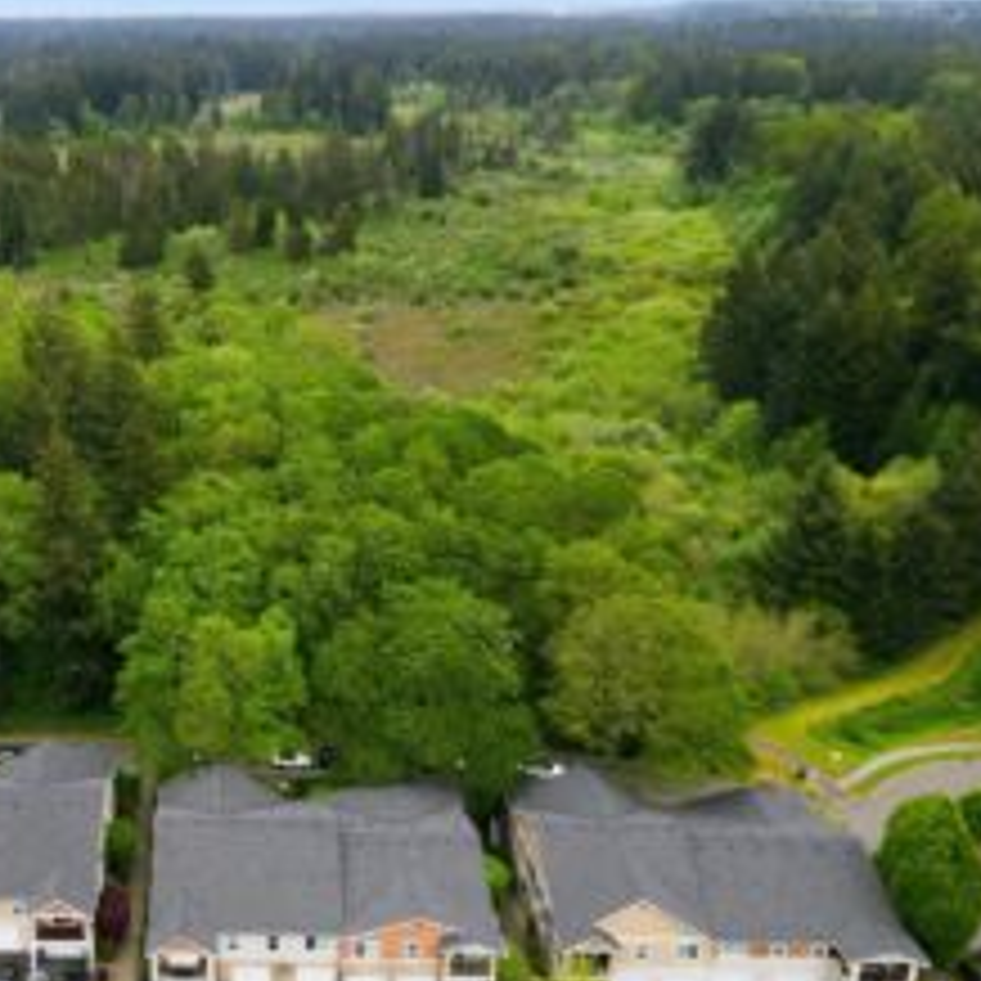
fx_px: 1250
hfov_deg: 41.0
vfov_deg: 42.8
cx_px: 194
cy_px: 482
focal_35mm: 39
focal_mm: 6.7
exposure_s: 1/800
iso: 100
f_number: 1.7
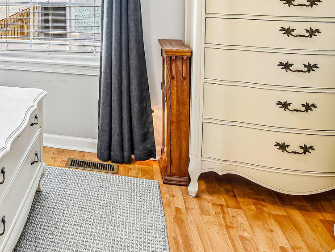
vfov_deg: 30.4
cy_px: -31
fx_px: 407
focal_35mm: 42
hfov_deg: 36.6
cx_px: -48
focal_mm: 16
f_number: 8
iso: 400
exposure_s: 1/13
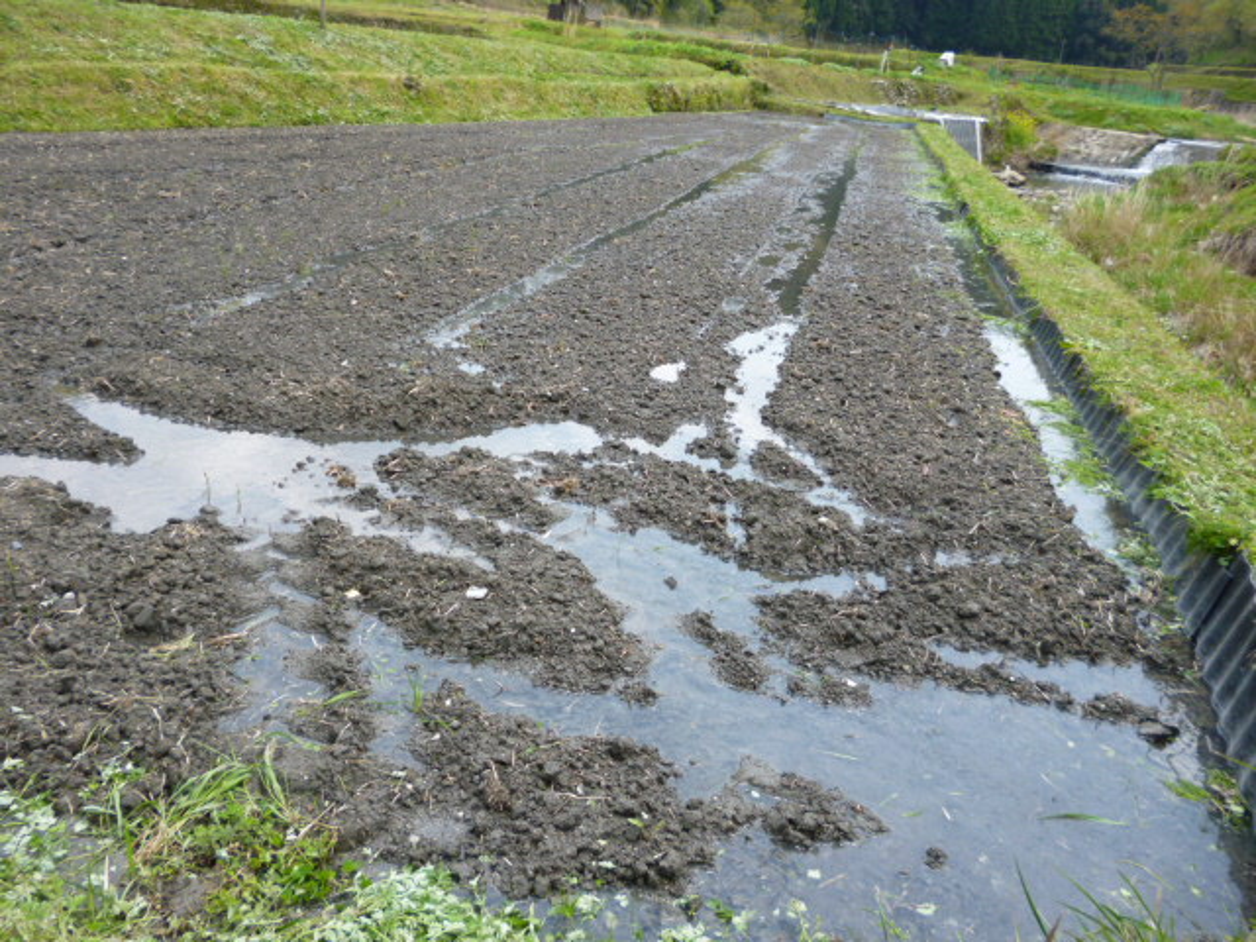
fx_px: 1016
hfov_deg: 63.4
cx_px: 628
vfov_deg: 49.7
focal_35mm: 28
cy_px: 471
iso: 100
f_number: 3.1
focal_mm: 5
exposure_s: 1/320
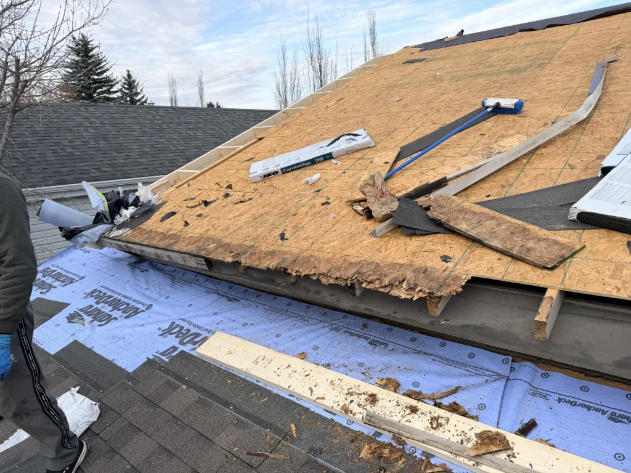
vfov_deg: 56.8
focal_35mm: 24
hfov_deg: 71.6
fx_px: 437
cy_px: 236
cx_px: 316
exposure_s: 1/1361
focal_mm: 6.76
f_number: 1.78
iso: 80
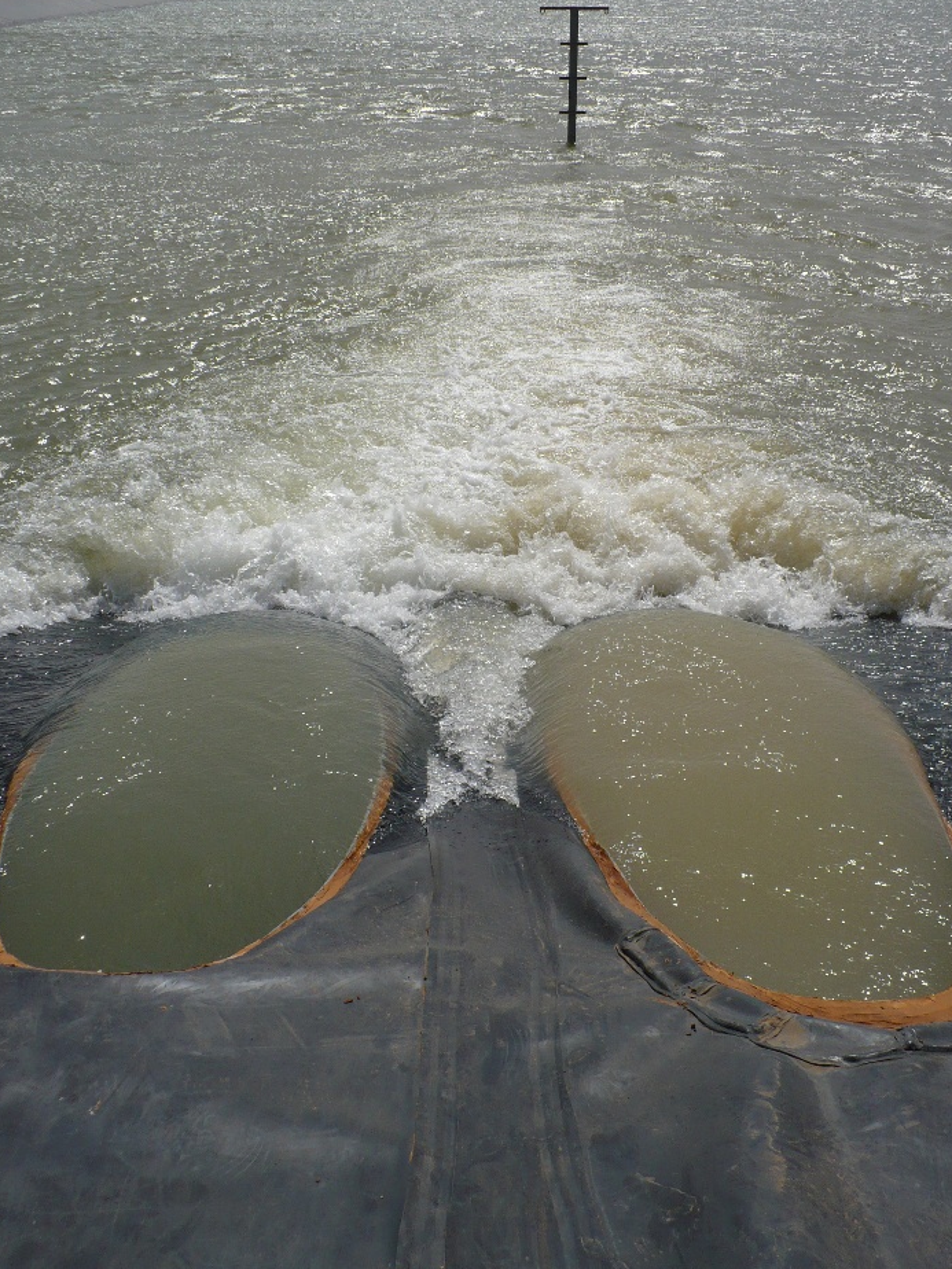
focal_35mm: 41
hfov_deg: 35.1
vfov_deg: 45.8
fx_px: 1503
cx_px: 470
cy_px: 621
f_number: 8
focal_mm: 6.1
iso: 100
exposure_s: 1/640
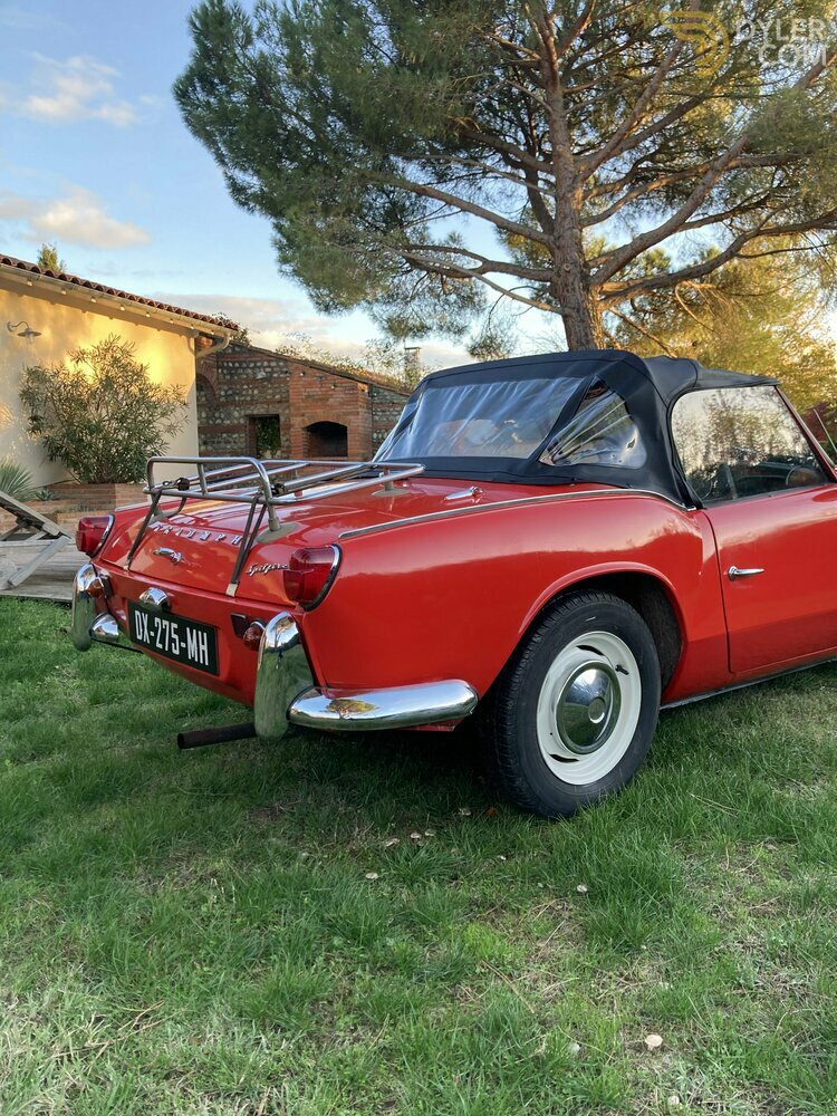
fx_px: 903
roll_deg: -0.7
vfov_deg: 63.4
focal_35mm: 28
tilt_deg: -5.7
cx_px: 418
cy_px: 558
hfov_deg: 49.7
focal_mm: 3.99
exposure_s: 1/121
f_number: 1.8
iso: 50
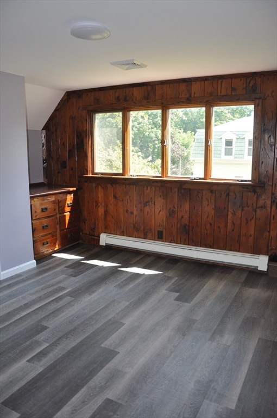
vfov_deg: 67.4
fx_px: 312
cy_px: 209
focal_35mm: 27
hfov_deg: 47.8
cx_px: 138
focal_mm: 18
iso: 400
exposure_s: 1/160
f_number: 3.5
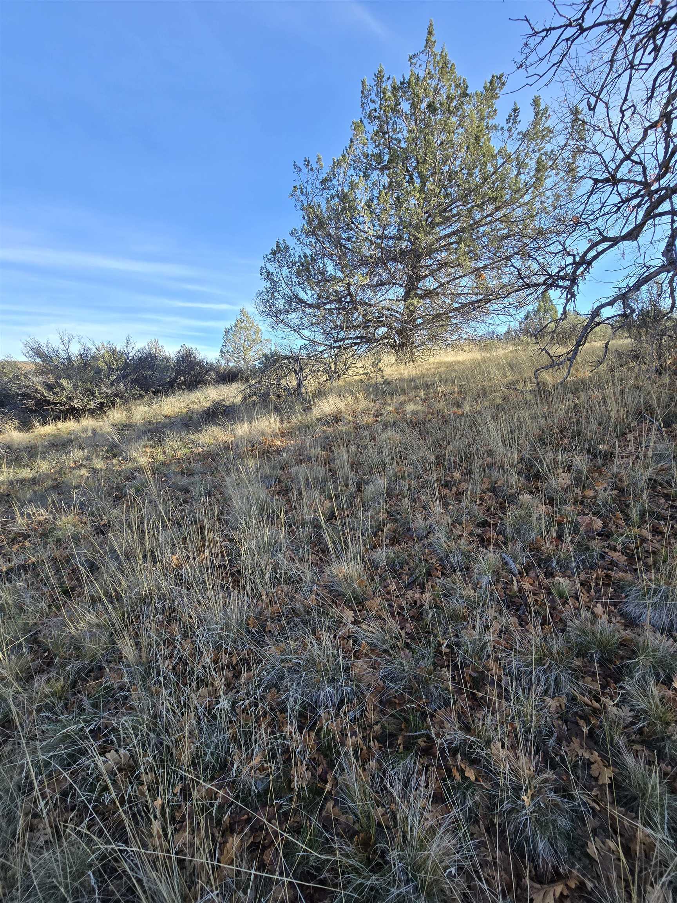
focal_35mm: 13
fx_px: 339
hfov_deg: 89.9
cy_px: 452
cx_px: 338
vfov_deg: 106.2
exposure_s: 1/775
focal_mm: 2.2
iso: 50
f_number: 2.2
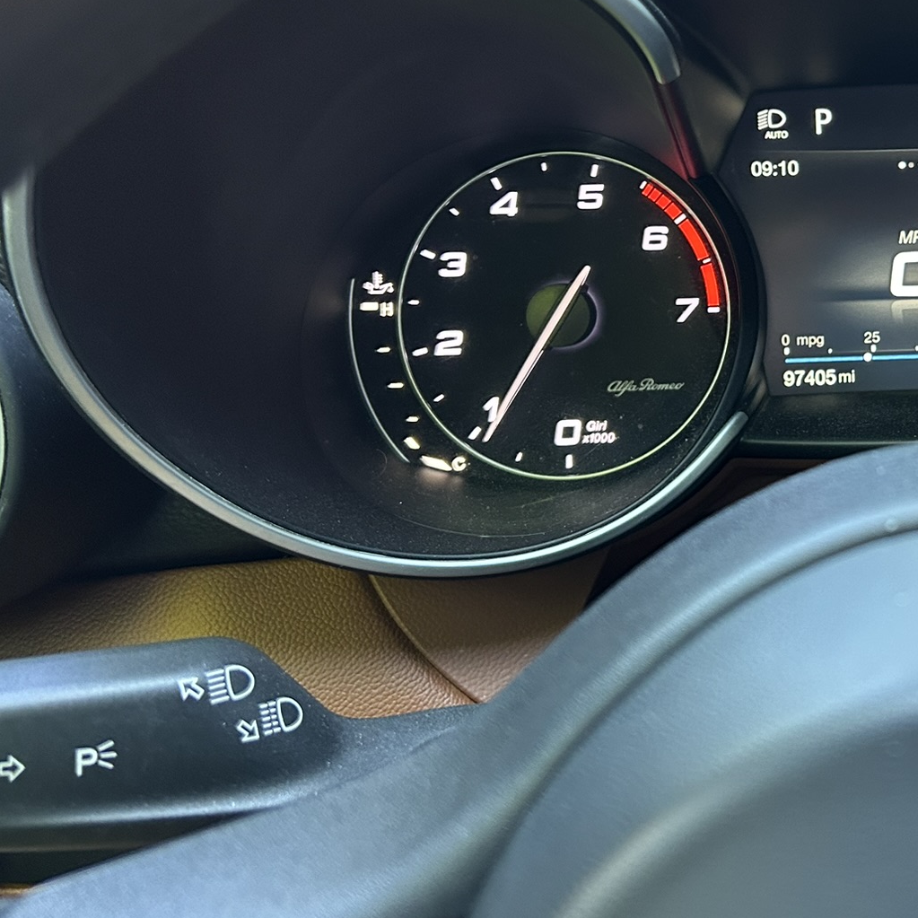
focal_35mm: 46
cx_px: 861
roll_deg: +1.3
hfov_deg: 34.3
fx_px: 1380
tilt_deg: -19.4
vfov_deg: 36.3
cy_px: 291
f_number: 1.5
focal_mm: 5.7
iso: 320
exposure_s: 1/56
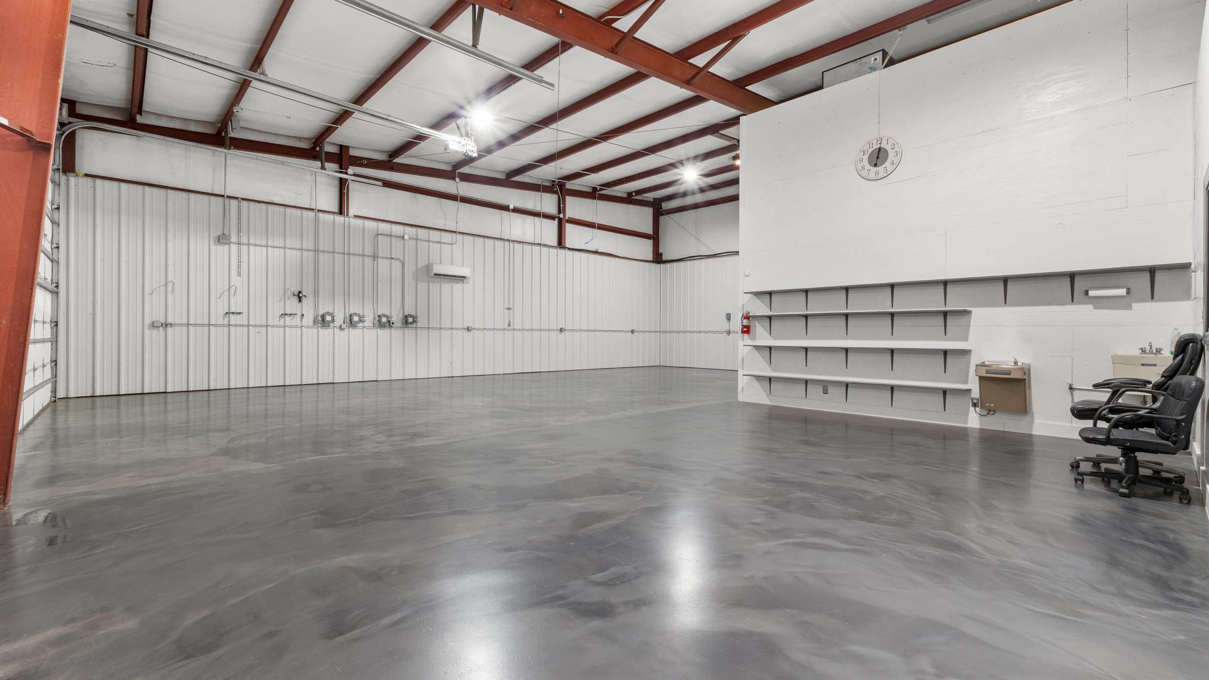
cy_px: 331
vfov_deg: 67.1
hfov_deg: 99.4
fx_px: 513
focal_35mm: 16
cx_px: 615
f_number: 9
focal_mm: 10
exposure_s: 1/2
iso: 200
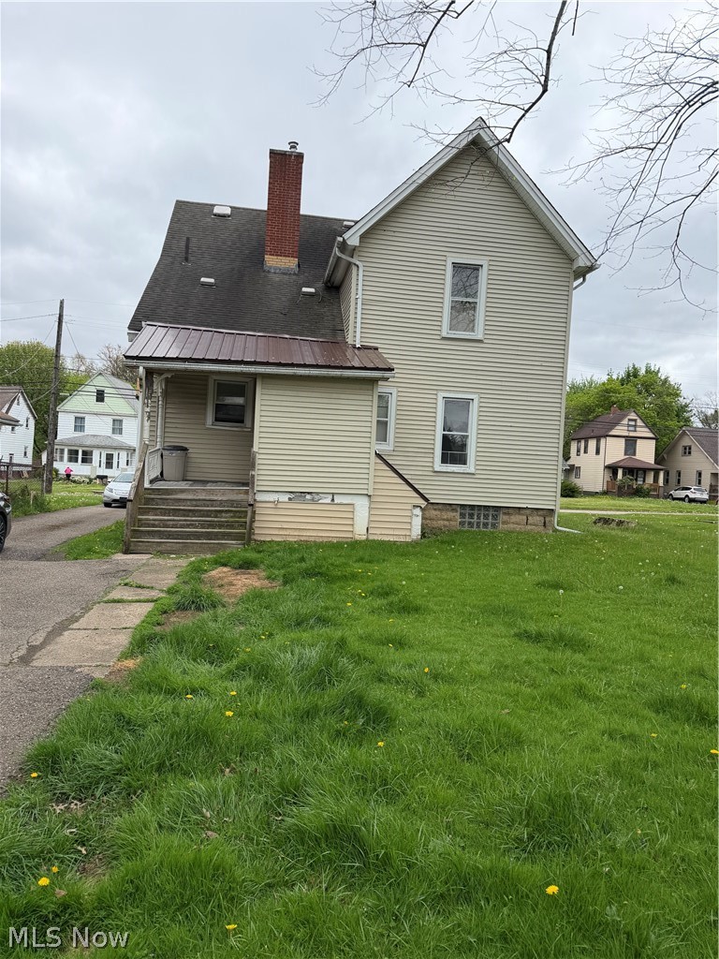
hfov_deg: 56.8
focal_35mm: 24
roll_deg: -3.7
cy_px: 480
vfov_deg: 71.6
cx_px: 360
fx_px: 665
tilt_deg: +0.1
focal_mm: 6.76
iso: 80
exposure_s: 1/3279
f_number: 1.78
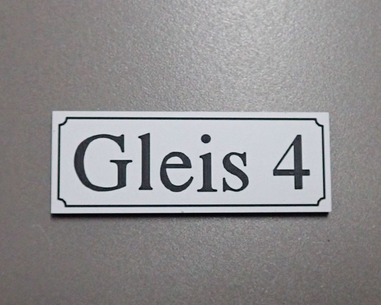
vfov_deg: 45.8
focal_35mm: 32
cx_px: 185
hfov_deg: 55.7
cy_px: 155
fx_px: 361
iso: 640
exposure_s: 1/200
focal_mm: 5.5
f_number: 2.3
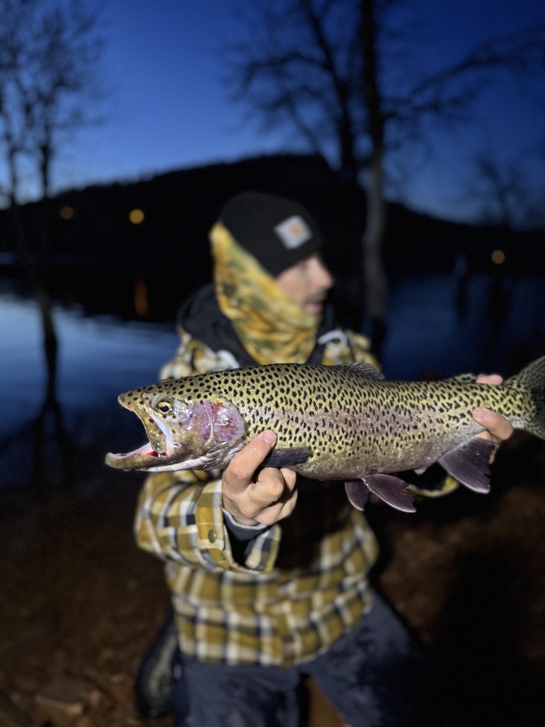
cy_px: 364
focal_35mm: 24
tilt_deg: -11.8
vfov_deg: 71.6
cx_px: 272
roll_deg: -0.6
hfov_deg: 56.8
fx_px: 504
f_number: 1.78
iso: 1000
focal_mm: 6.76
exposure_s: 1/39
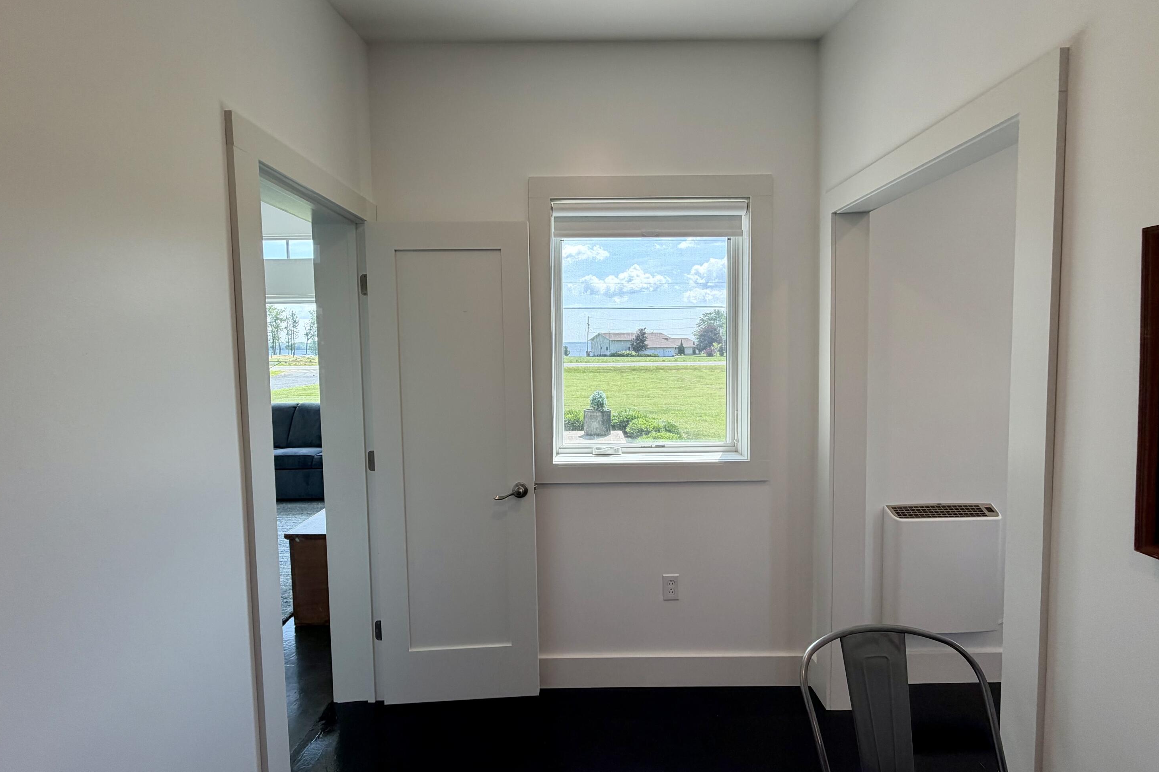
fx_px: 483
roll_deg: +1.2
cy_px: 369
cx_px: 593
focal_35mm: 15
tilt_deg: -2.7
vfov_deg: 77.3
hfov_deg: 100.4
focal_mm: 2.22
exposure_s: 1/121
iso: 50
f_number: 2.2
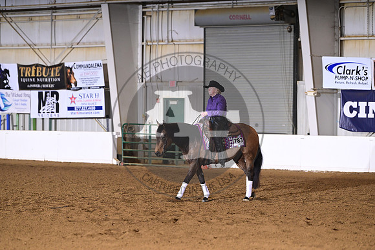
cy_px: 125
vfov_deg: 6.9
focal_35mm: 200
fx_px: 2084
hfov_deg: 10.3
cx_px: 188
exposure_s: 1/200
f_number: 4.5
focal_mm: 200
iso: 2500
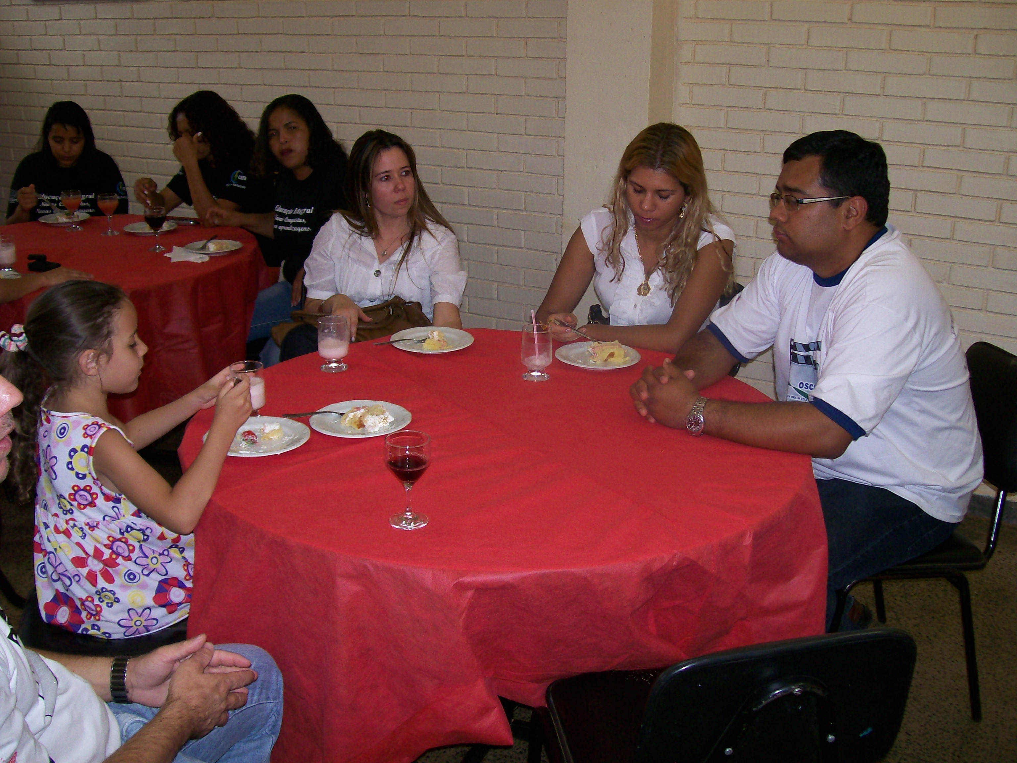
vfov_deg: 39.7
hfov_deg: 51.4
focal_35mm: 36
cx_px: 508
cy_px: 382
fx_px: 1058
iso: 80
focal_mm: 6
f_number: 2.7
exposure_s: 1/64
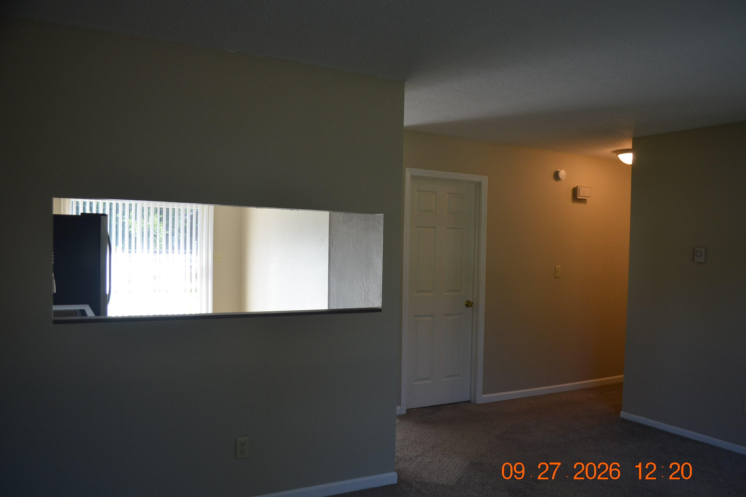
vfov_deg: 46.4
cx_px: 379
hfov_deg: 65.5
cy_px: 253
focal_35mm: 28
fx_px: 580
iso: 400
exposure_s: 1/80
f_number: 4.5
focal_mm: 18
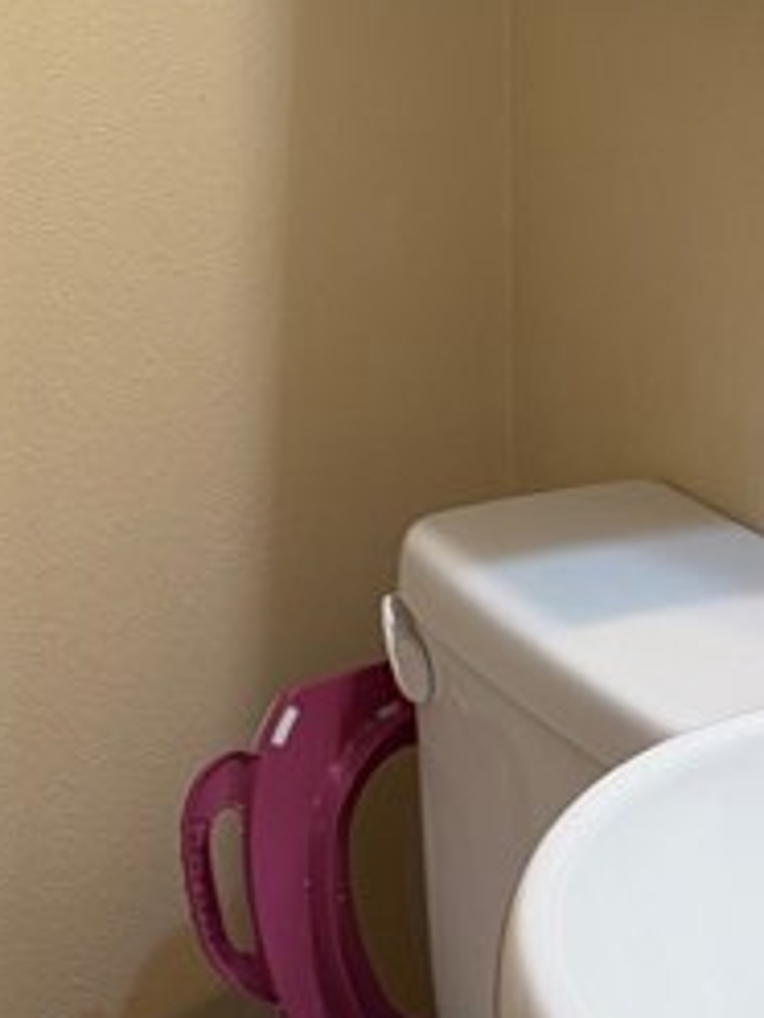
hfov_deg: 14.8
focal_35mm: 99
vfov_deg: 18.0
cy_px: -443
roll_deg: +2.0
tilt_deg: -1.1
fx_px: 2913
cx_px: 107
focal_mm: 6.76
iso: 160
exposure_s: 1/60
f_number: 1.78
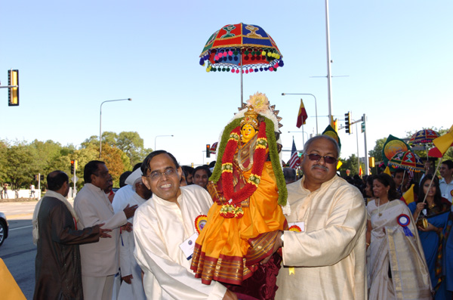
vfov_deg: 34.0
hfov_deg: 49.7
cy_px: 150
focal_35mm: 39
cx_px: 226
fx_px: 490
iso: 200
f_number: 5.6
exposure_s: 1/250
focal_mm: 26
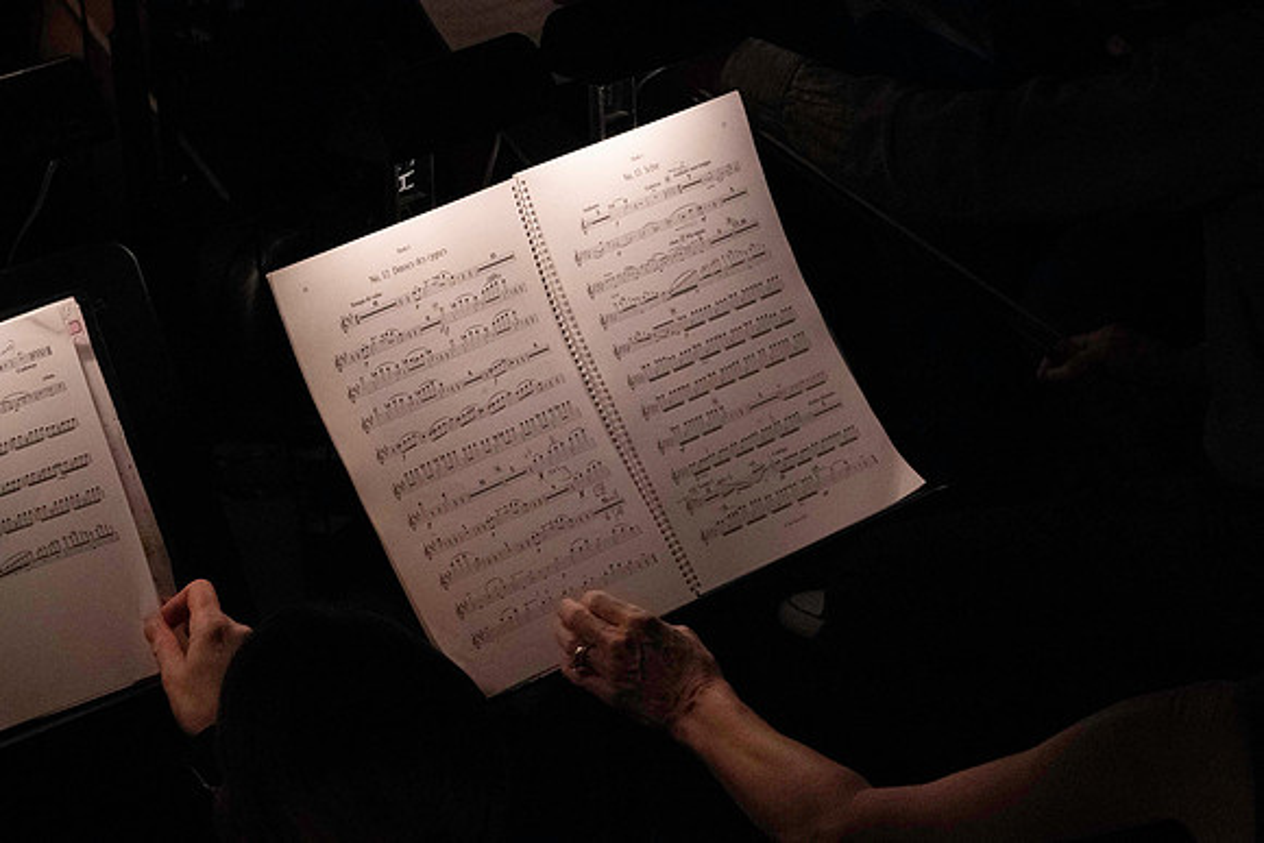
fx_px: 5584
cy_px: 422
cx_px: 632
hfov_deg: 12.9
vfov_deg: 8.6
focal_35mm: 159
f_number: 18
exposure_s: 1/320
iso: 25600
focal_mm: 159
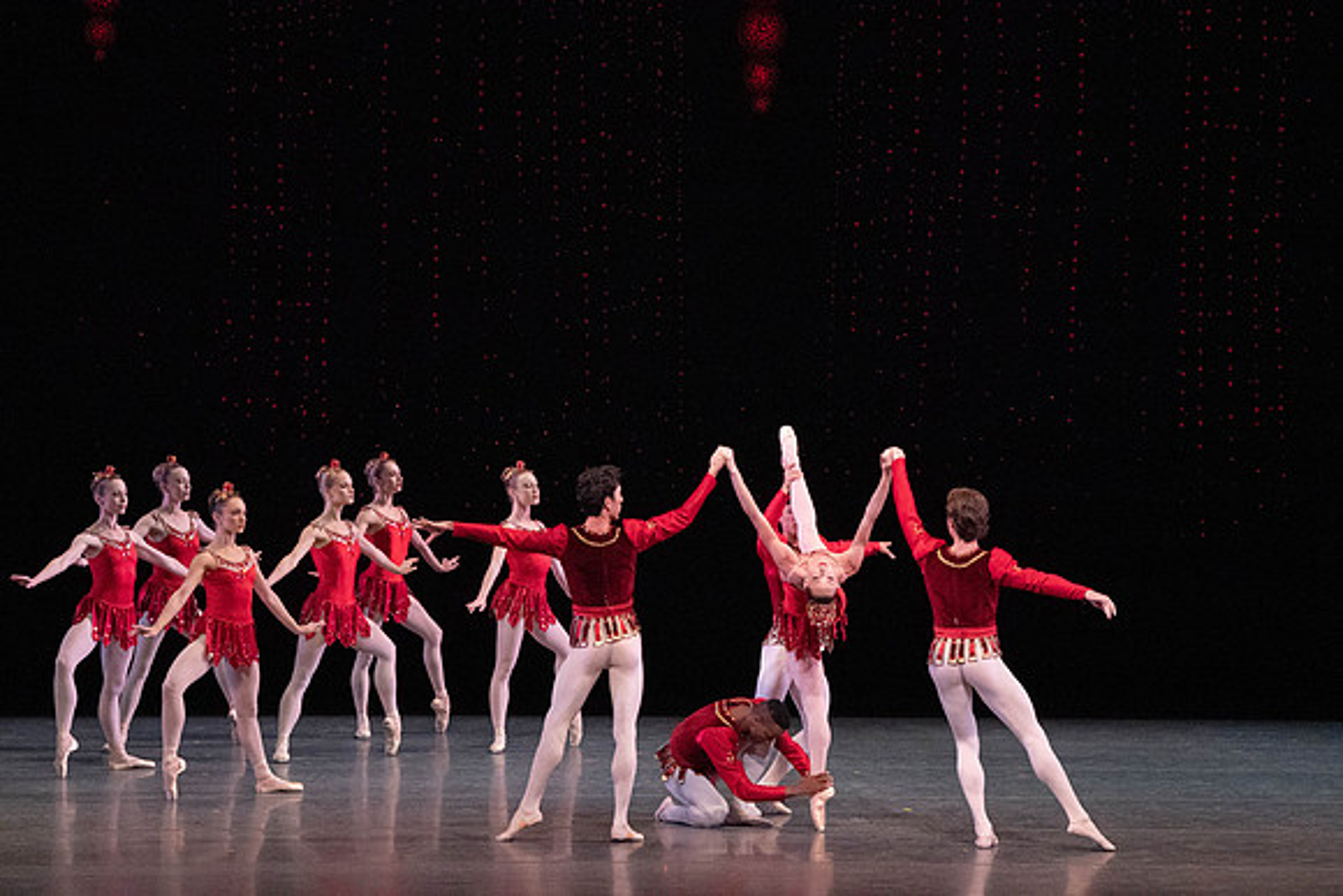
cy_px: 448
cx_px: 672
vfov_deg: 6.9
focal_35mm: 200
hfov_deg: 10.3
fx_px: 7463
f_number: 11
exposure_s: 1/500
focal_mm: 200
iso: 16000
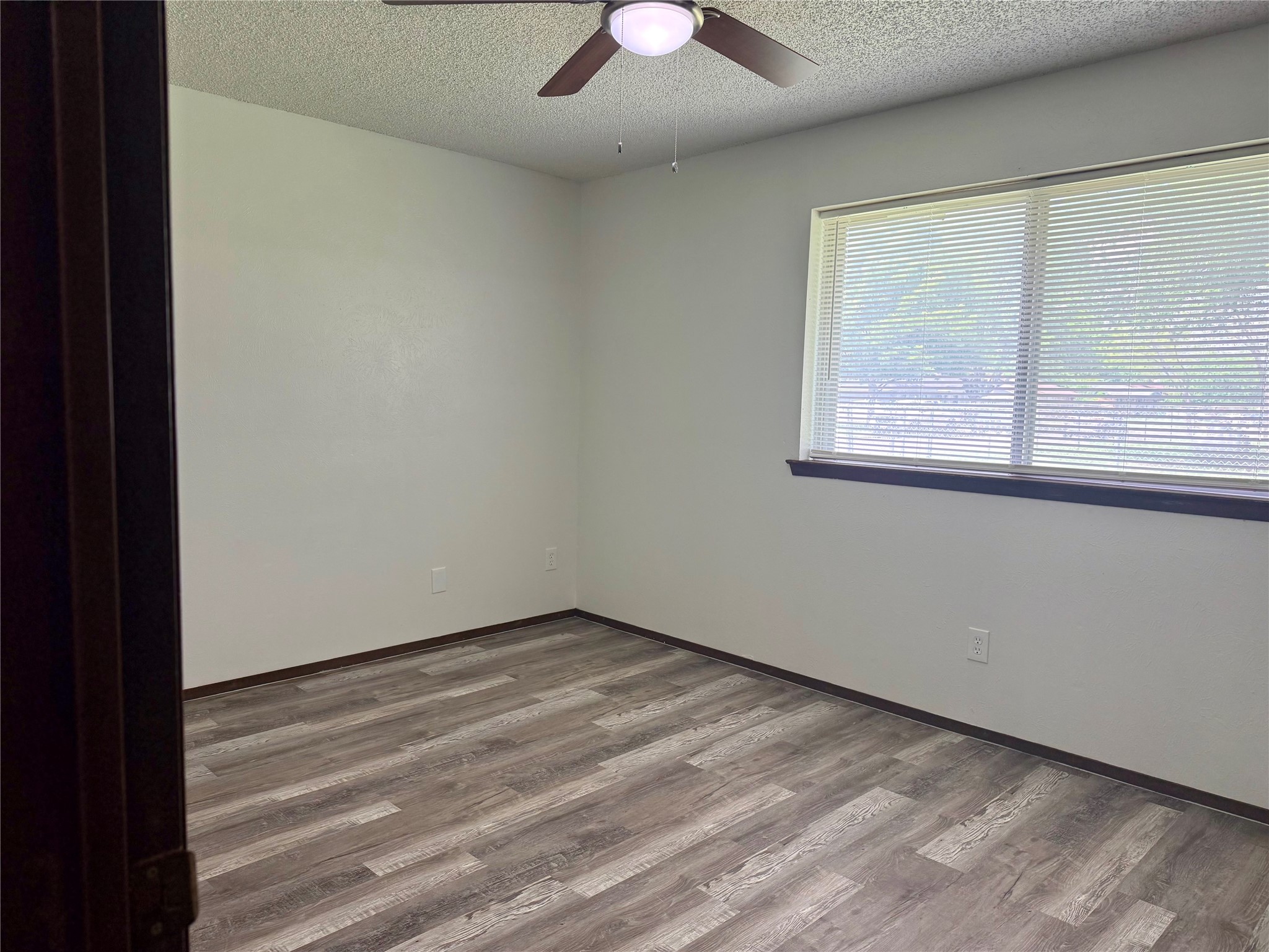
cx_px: 634
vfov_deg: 56.8
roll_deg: -0.9
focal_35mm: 24
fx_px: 880
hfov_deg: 71.6
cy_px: 476
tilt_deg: -4.9
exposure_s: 1/222
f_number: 1.78
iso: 200
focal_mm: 6.76
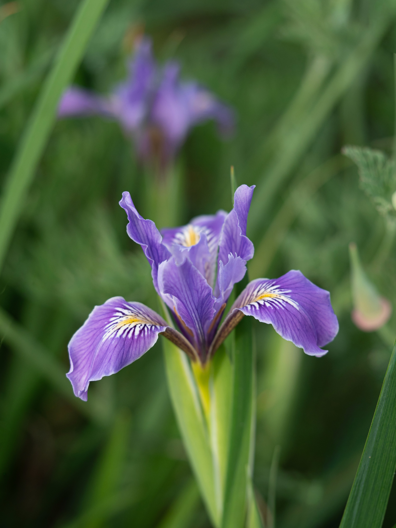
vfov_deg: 16.4
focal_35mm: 120
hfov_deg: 12.3
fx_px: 1830
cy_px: 264
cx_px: 198
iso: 200
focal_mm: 60
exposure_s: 1/500
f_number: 2.8
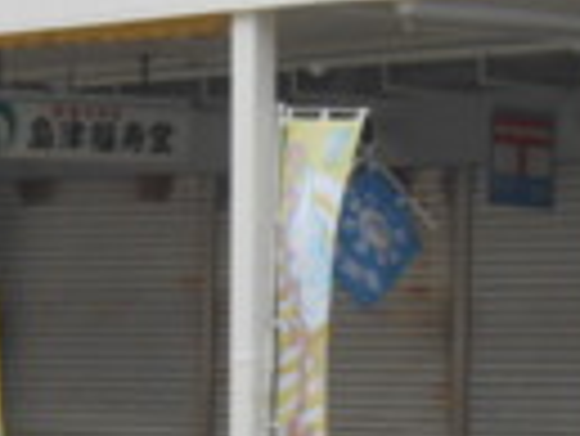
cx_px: 274
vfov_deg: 5.9
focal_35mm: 253
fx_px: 4243
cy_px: 389
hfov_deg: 7.8
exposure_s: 1/500
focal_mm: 16.5
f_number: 4.6
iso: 320
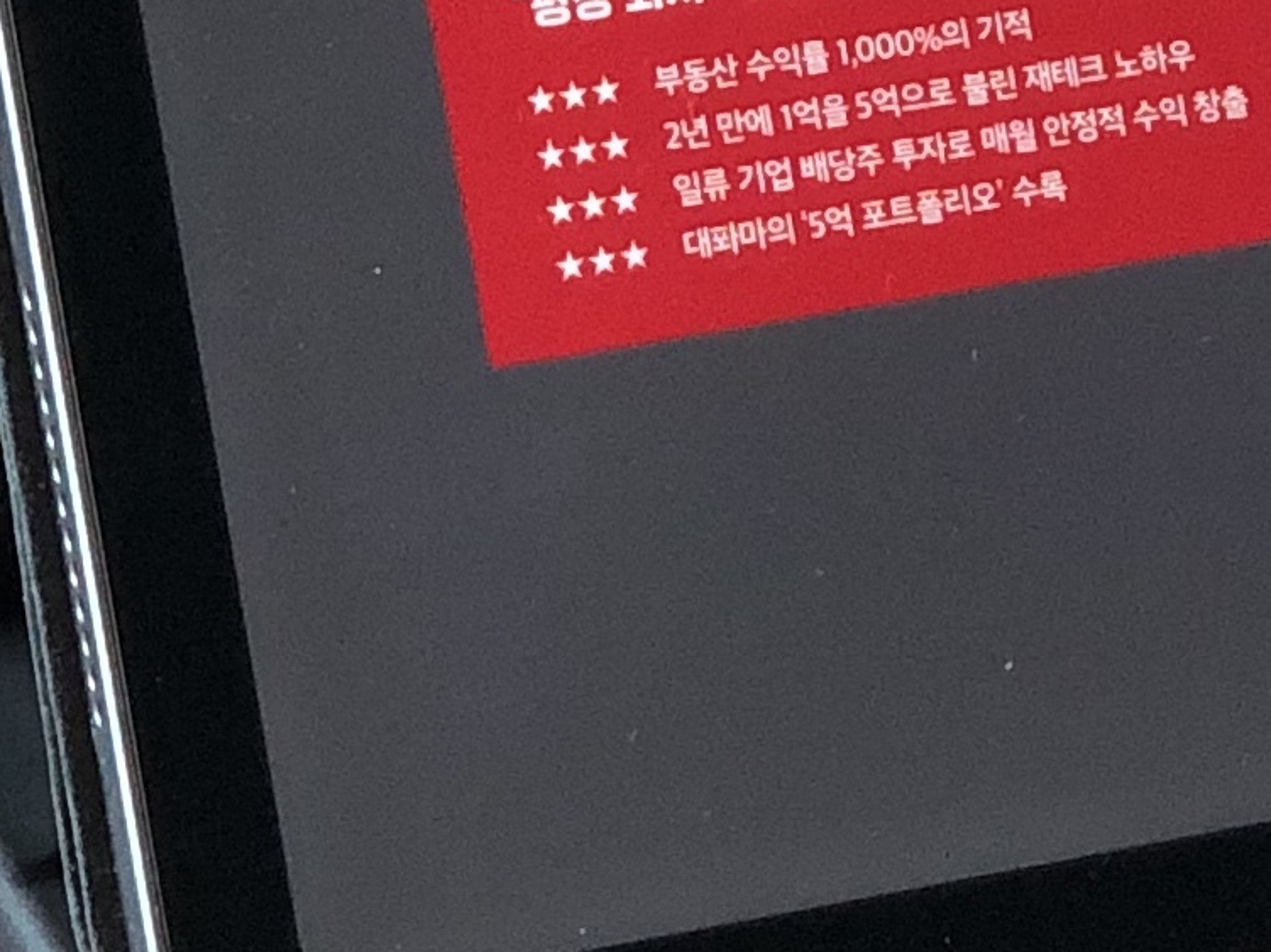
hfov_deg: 9.8
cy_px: -418
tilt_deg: -24.5
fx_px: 7269
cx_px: 1617
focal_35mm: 198
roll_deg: -2.7
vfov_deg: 7.4
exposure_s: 1/31
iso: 125
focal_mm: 6
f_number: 2.4
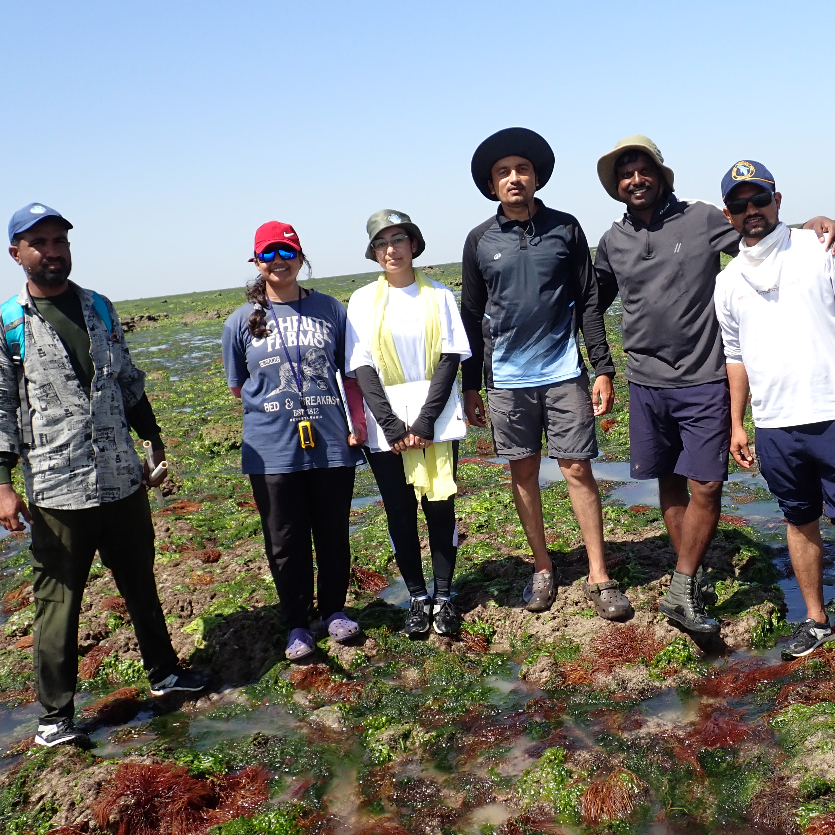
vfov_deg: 46.0
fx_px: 982
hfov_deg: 45.9
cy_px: 422
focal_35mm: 36
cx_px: 481
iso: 100
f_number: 3.2
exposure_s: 1/1000
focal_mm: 5.4
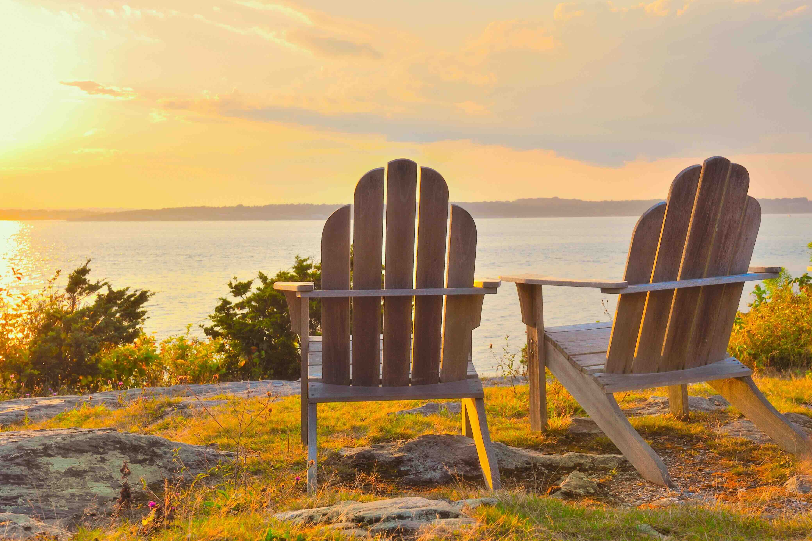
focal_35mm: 45
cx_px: 412
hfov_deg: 43.6
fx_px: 1014
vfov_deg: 29.8
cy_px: 266
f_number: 10
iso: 200
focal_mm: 44
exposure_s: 1/160
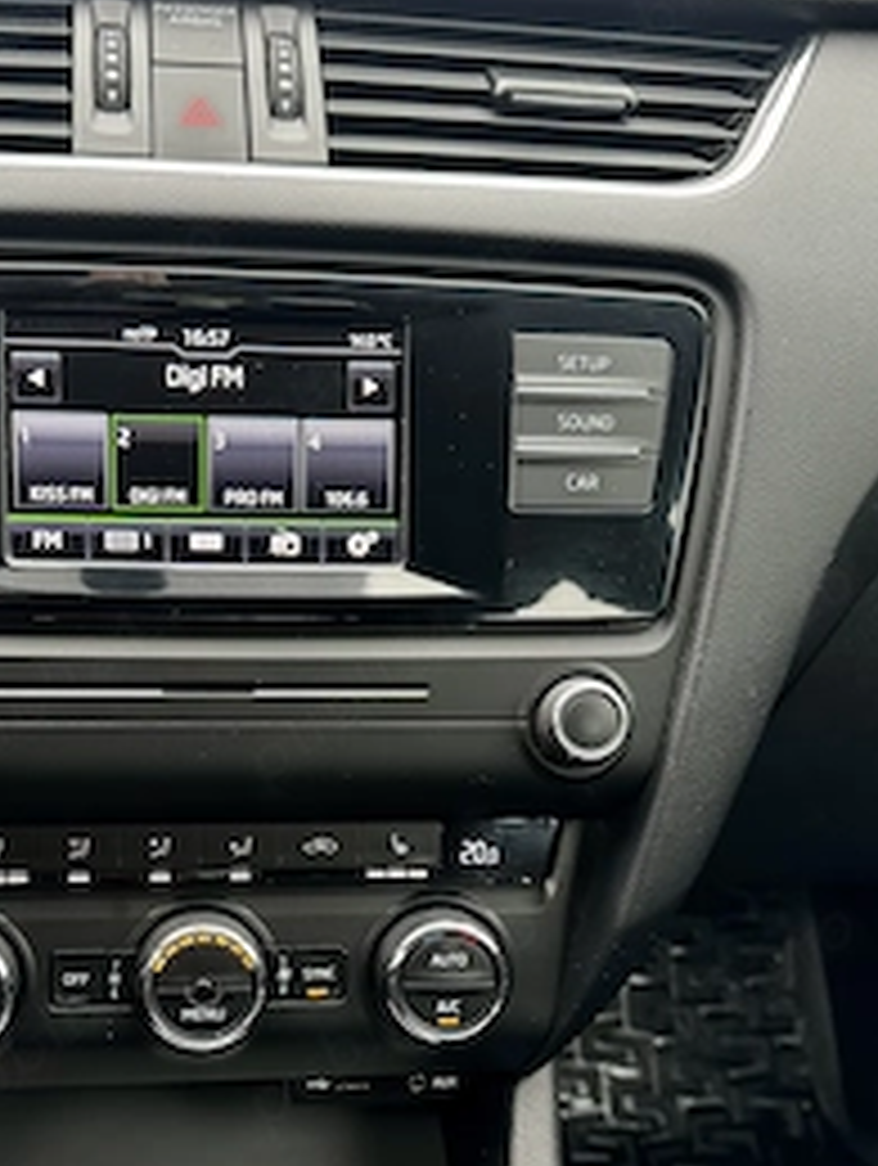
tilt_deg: -28.3
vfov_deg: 49.5
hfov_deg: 37.9
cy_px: 747
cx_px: 234
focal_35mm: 37
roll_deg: -5.3
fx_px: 1248
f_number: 1.78
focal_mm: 6.76
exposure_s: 1/106
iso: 200
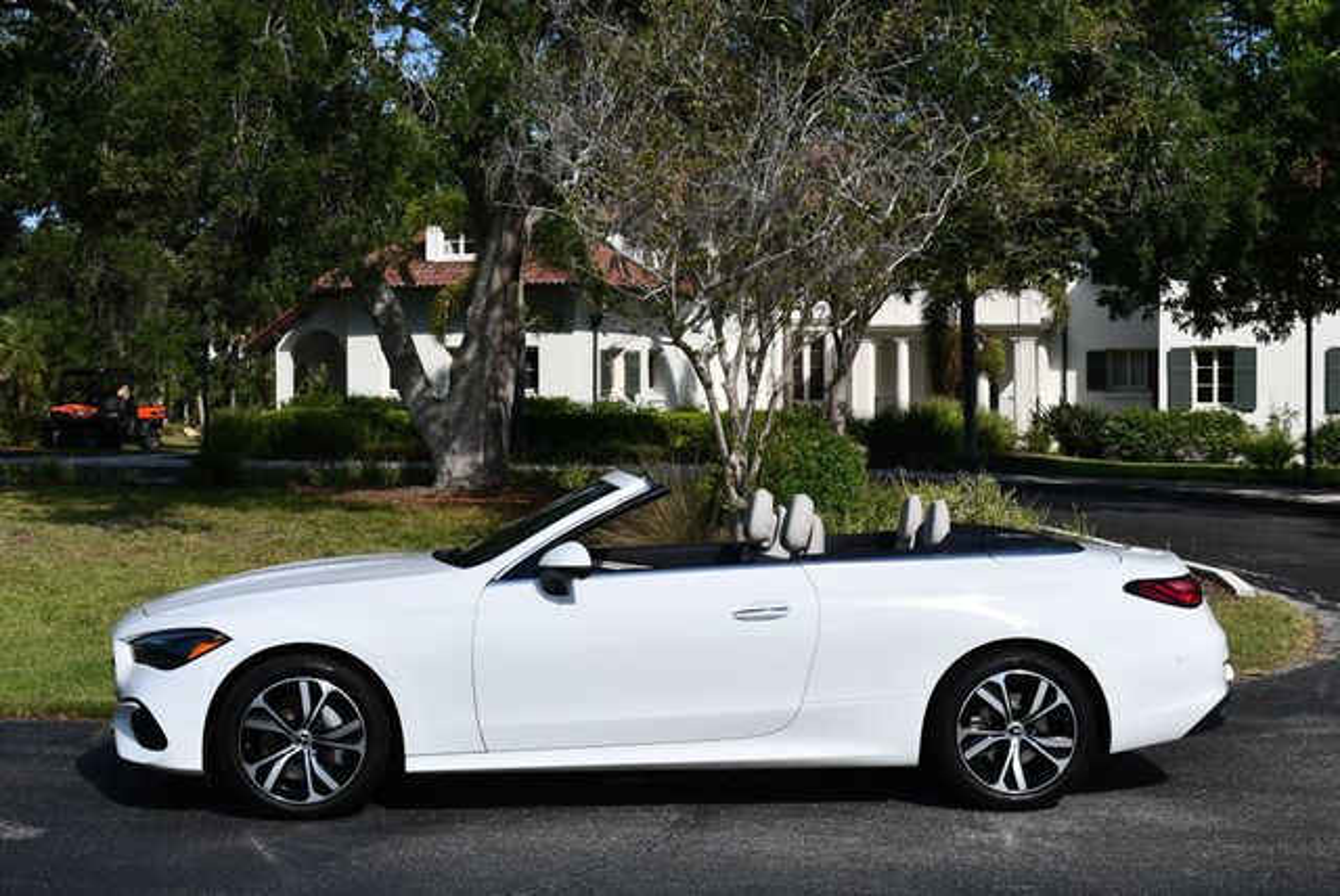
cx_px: 670
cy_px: 448
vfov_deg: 23.4
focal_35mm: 58
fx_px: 2161
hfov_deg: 34.5
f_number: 9
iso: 100
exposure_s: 1/320
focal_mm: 29
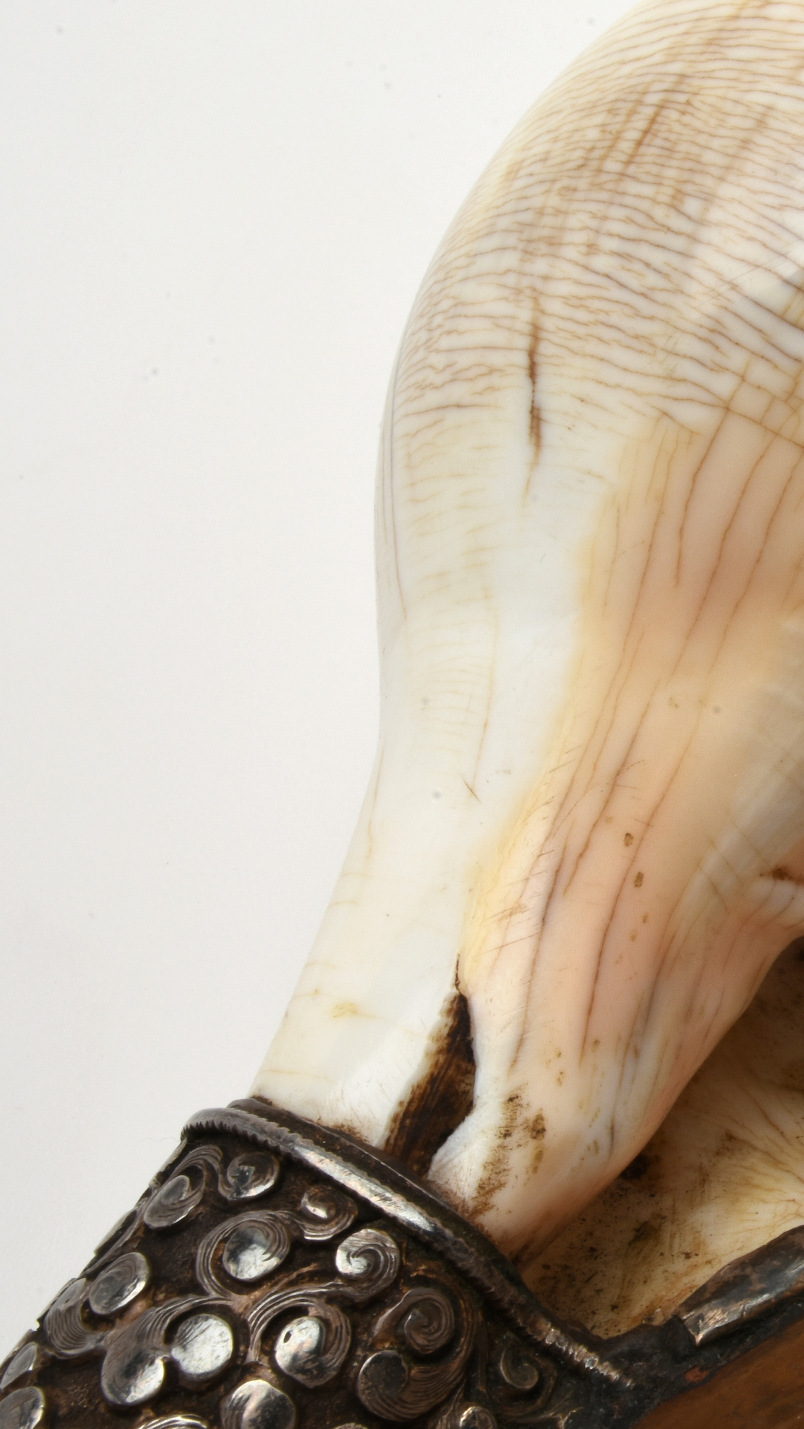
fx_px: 2349
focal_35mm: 62
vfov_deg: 33.8
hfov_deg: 18.3
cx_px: 1004
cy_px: 713
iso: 100
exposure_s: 1/100
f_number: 25
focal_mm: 26
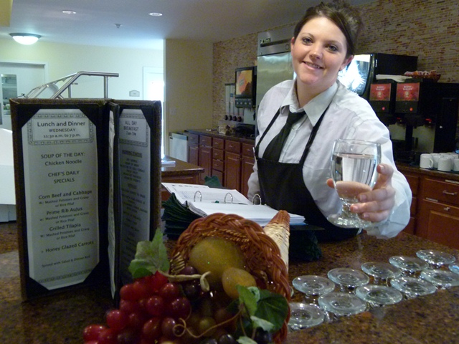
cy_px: 172
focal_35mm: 31
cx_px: 230
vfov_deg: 45.4
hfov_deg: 58.4
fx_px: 411
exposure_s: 1/30
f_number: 3
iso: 400
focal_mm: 5.6
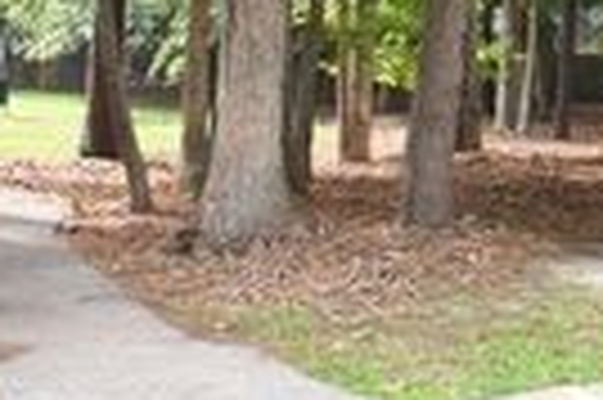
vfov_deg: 12.8
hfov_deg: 17.9
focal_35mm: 101
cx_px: 932
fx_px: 1690
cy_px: -204
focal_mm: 18
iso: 2000
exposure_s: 1/100
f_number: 9
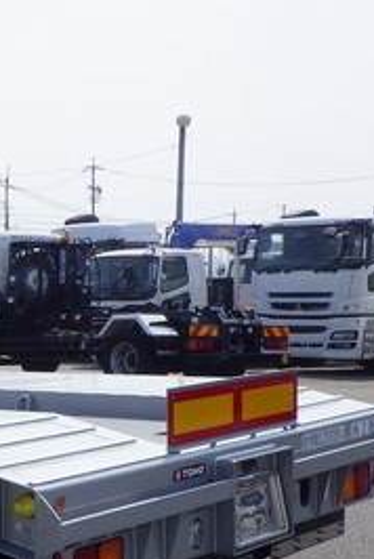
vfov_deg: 23.6
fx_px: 1321
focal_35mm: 85
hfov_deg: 14.6
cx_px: -237
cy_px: 437
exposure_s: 1/2000
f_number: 4.6
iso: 250
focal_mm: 6.1
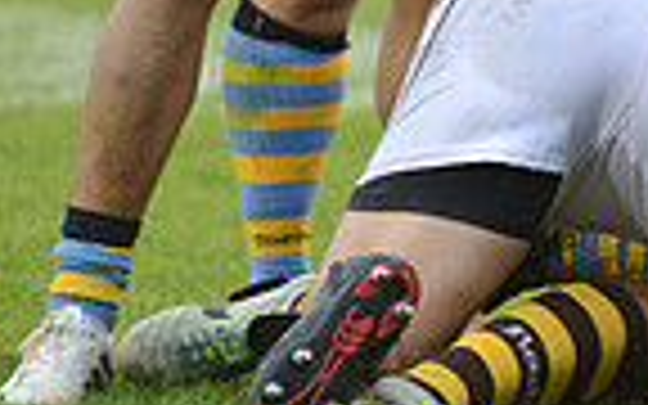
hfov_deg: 1.9
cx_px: 1296
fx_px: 19620
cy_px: -322
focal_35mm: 1111
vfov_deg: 1.2
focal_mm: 270
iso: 2000
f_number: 4
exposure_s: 1/500
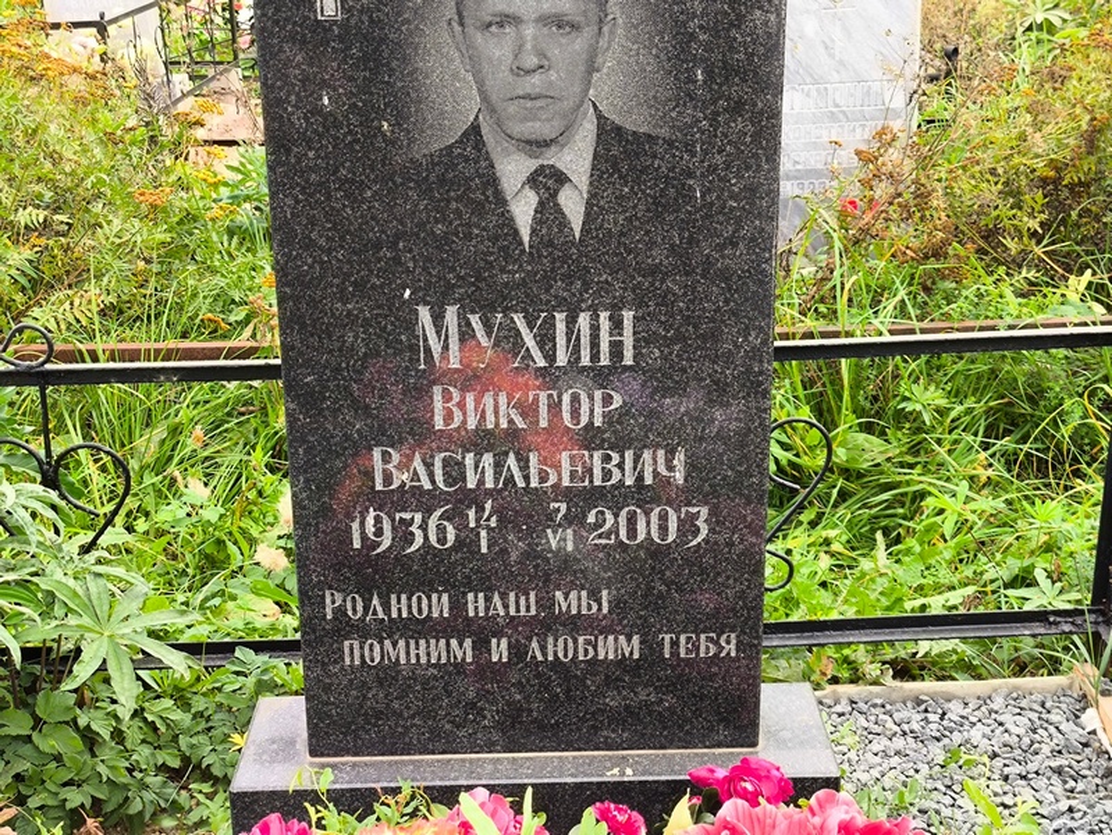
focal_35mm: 50
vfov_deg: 29.1
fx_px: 1607
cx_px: 556
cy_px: 418
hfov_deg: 38.2
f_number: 1.7
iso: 50
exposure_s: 1/142
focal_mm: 4.71
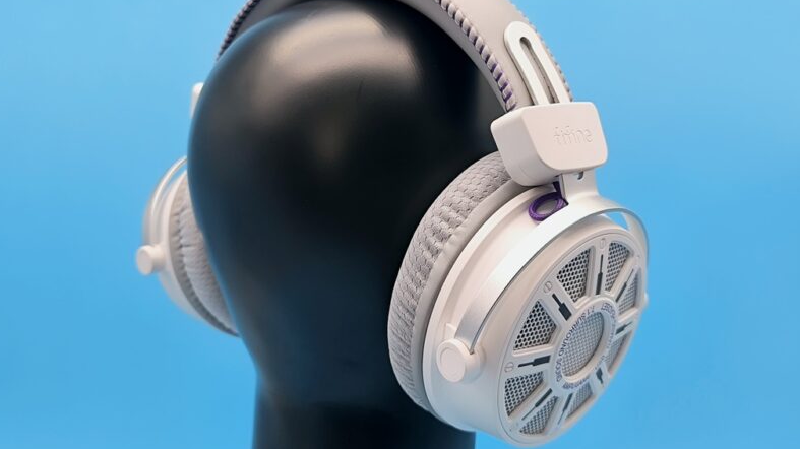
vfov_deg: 28.9
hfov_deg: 49.4
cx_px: 398
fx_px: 869
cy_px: 196
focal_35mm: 41
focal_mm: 6.14
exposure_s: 1/100
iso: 200
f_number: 1.65
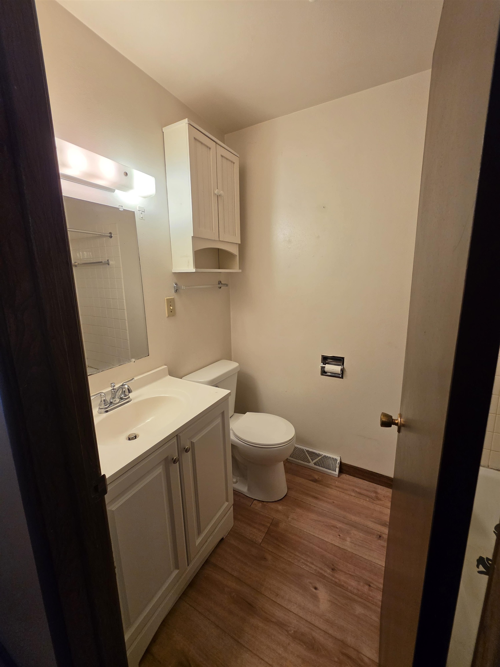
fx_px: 250
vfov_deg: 106.2
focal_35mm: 13
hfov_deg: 89.9
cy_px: 334
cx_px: 250
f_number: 1.9
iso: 160
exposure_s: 1/120
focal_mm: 2.2
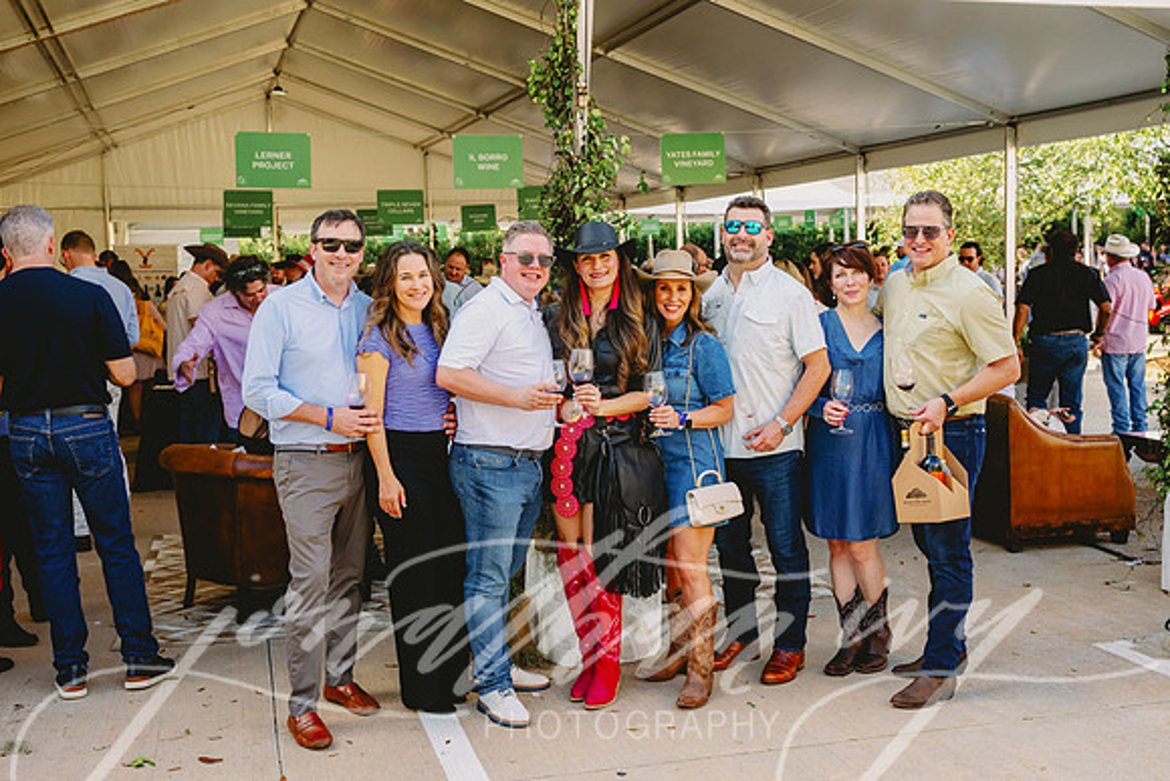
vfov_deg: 33.4
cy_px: 390
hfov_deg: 48.4
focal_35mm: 40
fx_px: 1300
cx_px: 585
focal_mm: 40
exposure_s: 1/400
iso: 800
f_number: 5
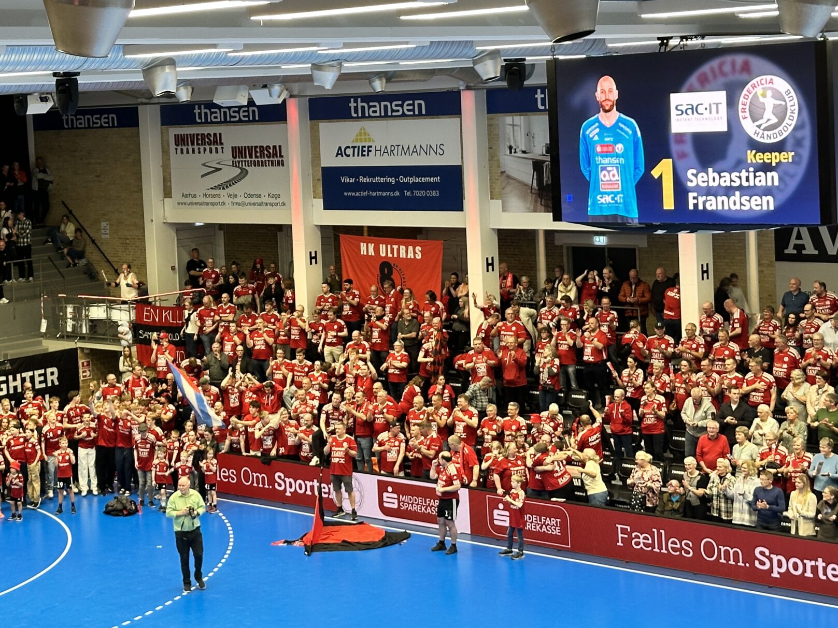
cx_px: 224
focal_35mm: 76
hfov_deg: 25.4
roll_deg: +3.0
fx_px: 1840
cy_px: 212
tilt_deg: -3.5
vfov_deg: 19.3
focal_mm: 6.86
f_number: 1.78
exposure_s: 1/70
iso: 80
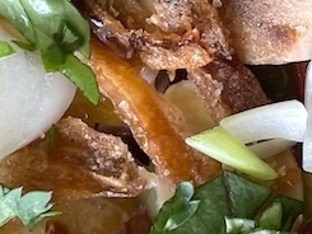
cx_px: 385
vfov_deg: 8.6
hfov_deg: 11.4
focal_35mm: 170
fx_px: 1533
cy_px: -45
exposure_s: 1/121
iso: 50
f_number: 1.6
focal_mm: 4.2
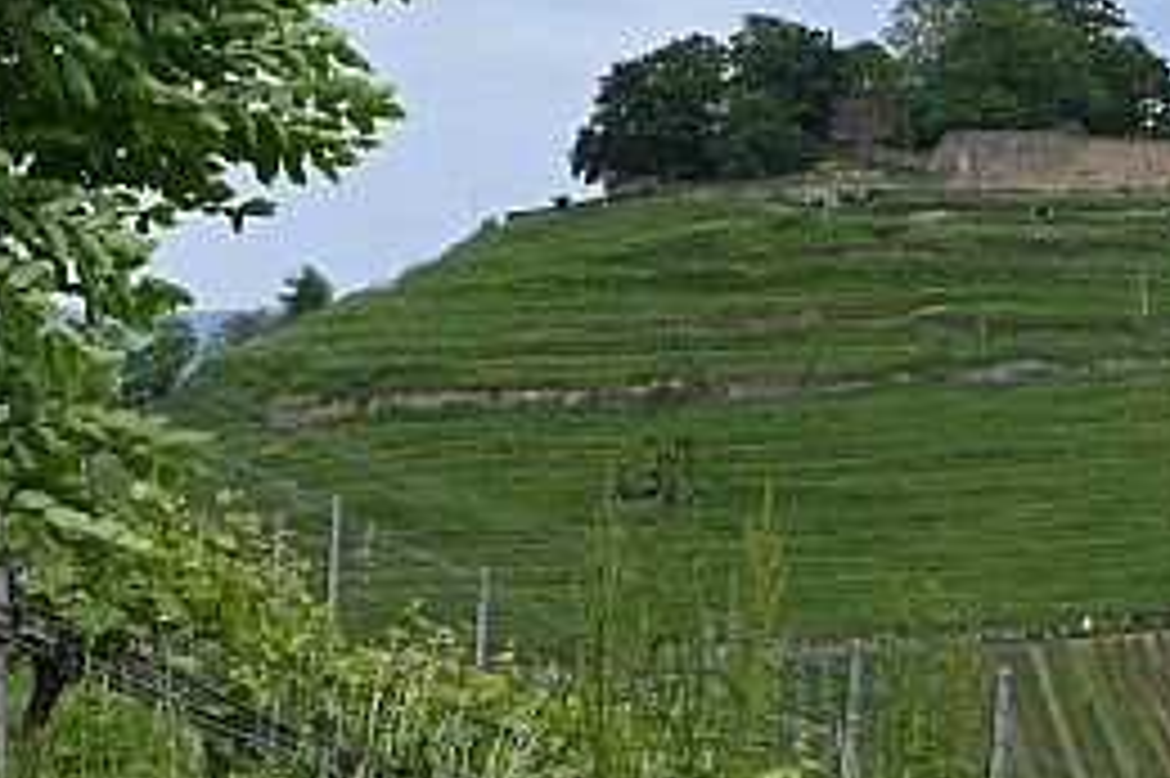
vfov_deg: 7.5
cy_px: 603
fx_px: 5959
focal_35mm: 183
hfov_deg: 11.1
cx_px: 1197
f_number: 7.1
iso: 100
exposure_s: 1/400
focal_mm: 26.5
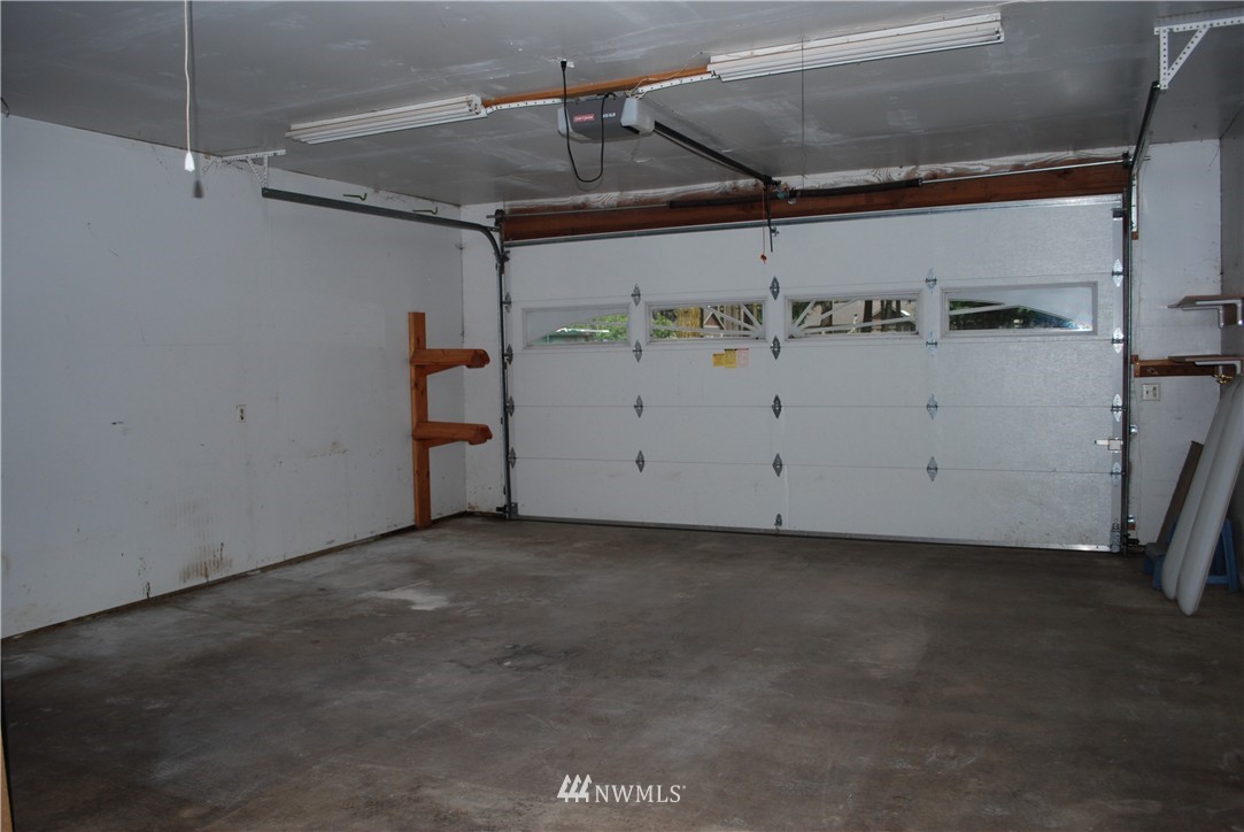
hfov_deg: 67.3
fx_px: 934
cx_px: 622
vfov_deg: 48.0
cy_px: 416
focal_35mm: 27
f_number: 3.5
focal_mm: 18
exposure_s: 1/60
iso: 200
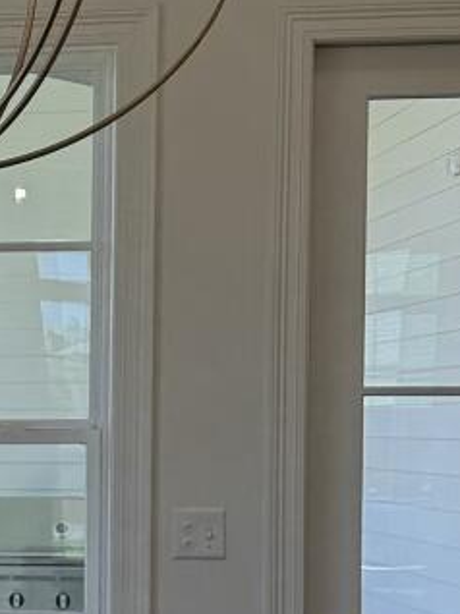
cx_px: -597
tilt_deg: -1.5
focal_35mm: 151
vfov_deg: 13.0
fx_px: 2679
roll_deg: -0.9
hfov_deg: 9.0
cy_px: 500
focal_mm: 6.76
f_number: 1.78
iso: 80
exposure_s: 1/553
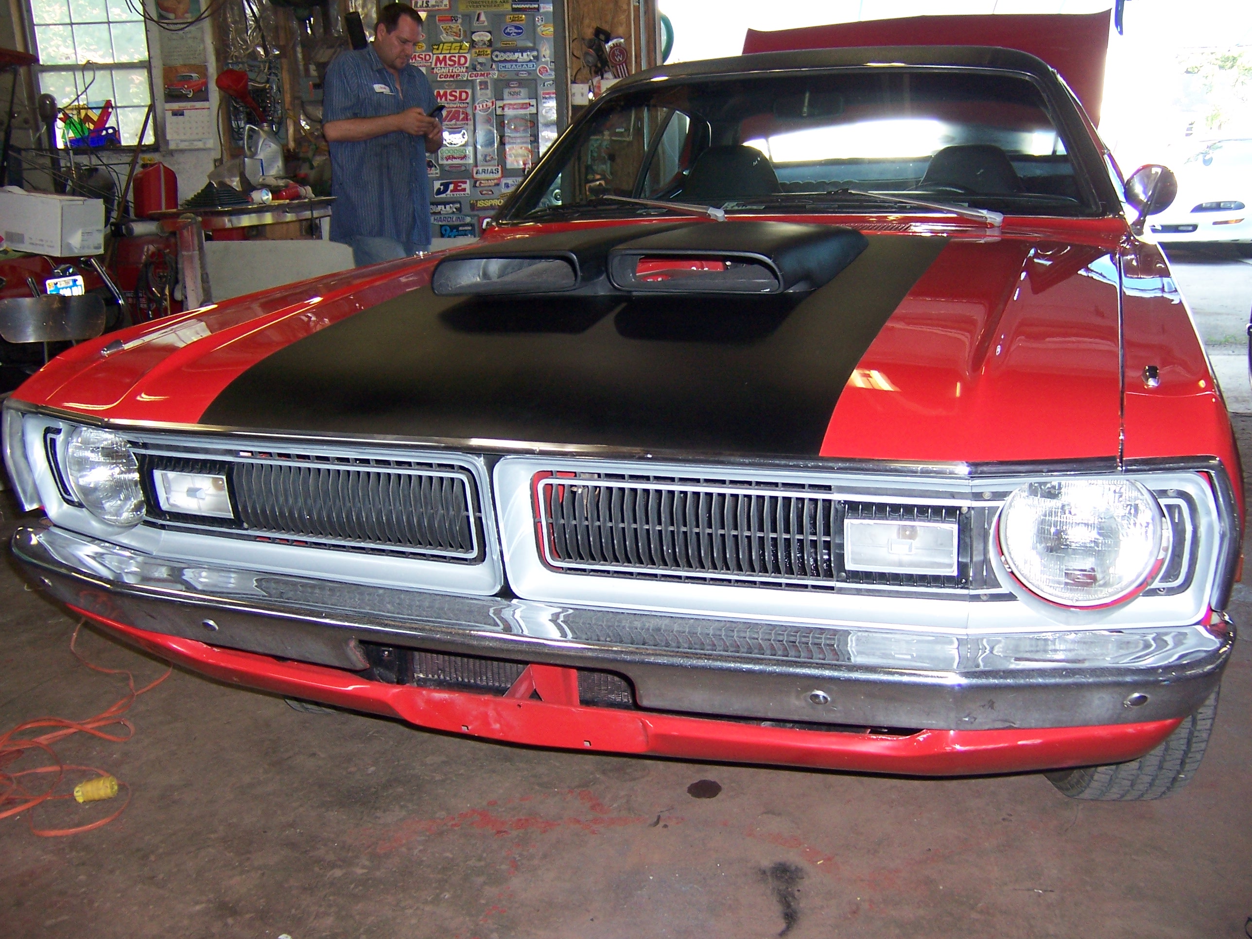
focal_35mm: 33
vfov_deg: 42.9
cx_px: 626
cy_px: 470
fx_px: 1194
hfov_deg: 55.4
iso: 140
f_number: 2.8
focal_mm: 5.5
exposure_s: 1/60
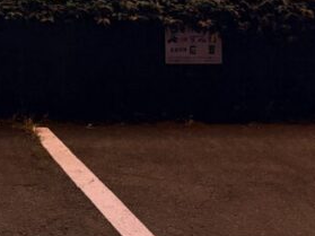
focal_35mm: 88
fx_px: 800
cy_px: -170
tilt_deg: +5.8
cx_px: -78
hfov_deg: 20.6
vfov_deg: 14.9
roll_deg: -2.2
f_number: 1.78
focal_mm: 6.76
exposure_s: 1/100
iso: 400
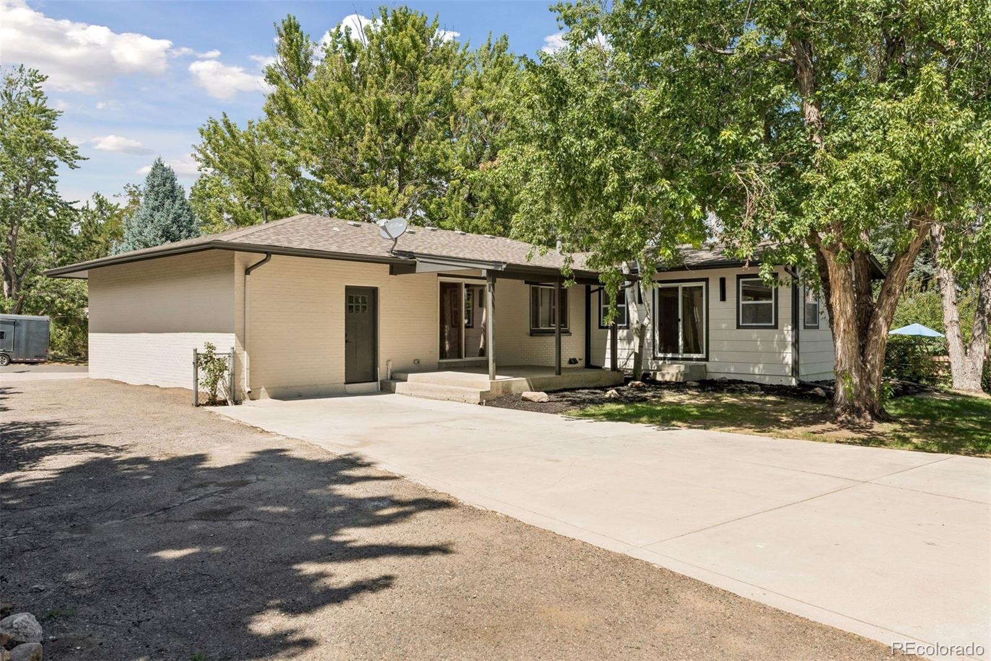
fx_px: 716
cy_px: 330
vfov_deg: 49.5
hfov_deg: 69.4
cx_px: 496
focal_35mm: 26
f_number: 9
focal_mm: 26
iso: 400
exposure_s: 1/800
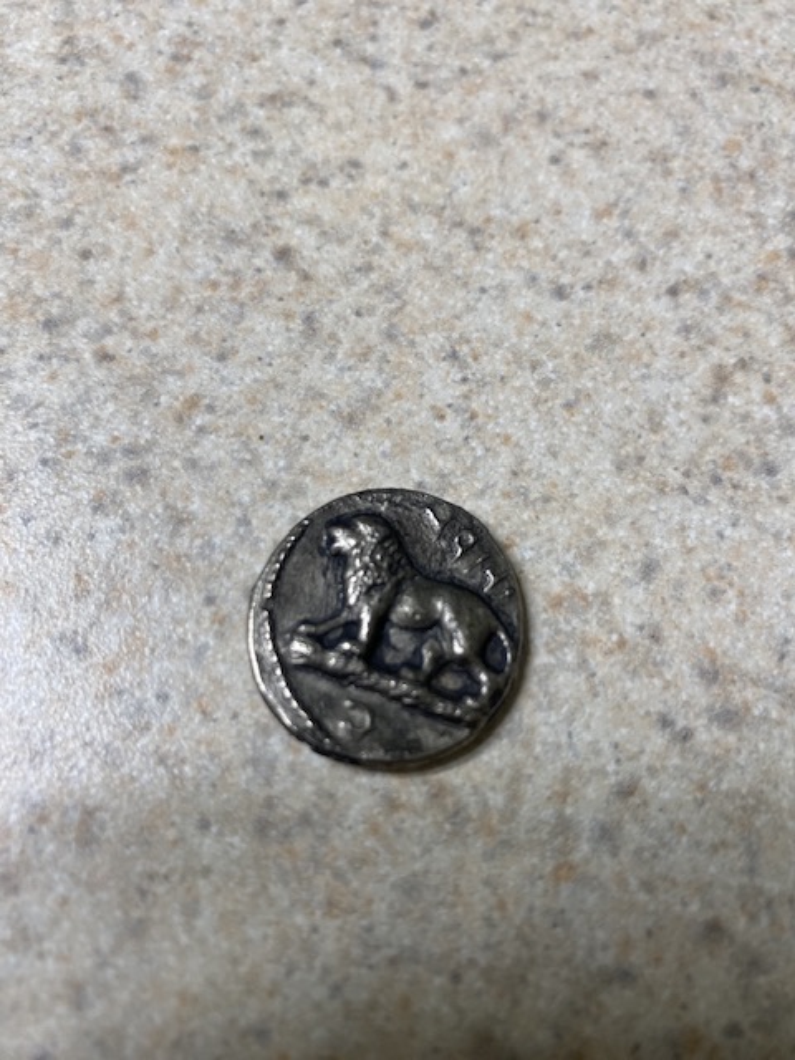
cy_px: 530
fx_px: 796
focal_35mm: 26
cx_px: 398
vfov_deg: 67.3
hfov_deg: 53.1
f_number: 1.8
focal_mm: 4.25
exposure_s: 1/120
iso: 100
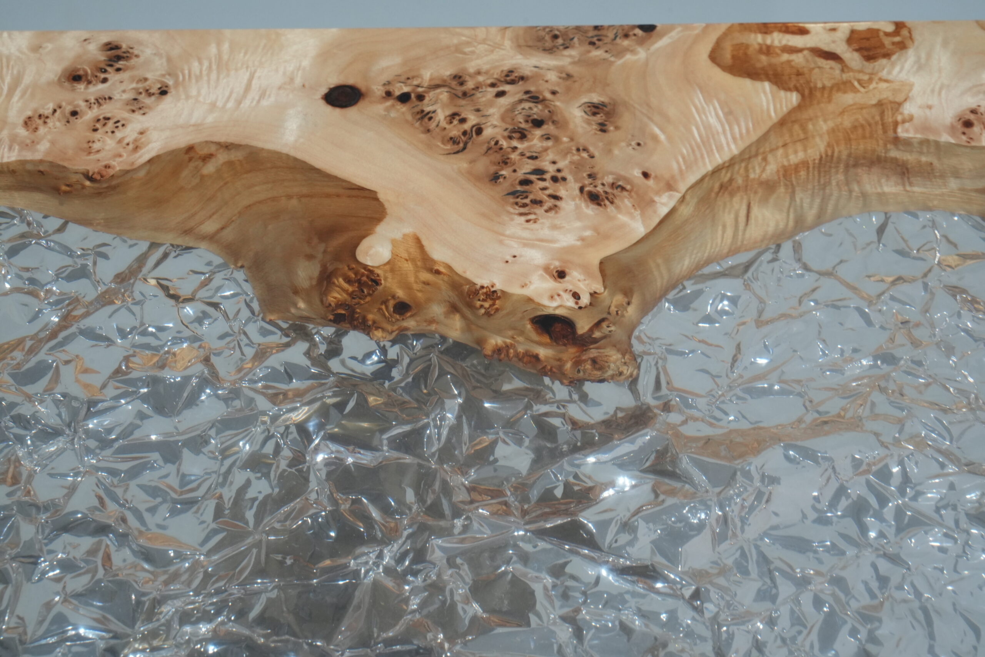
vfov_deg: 19.5
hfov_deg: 28.8
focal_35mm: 70
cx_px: 492
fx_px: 1915
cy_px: 328
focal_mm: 70
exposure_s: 1/6
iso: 2500
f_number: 14
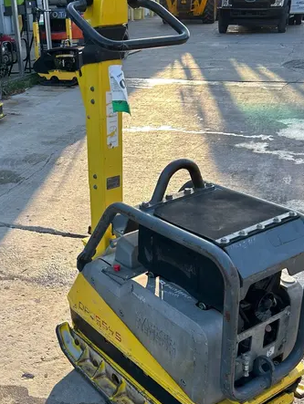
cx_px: 109
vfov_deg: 43.5
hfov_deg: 33.4
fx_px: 503
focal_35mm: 43
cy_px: 251
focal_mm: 5.7
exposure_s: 1/552
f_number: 1.5
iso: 50
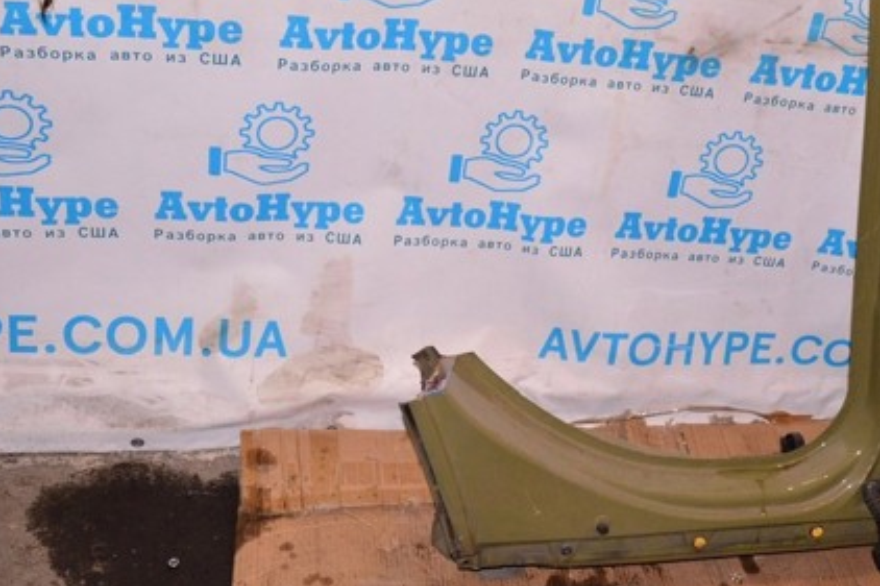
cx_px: 628
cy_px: 172
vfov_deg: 26.7
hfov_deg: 38.9
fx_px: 1222
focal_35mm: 50
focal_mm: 22
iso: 1600
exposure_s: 1/160
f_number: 8
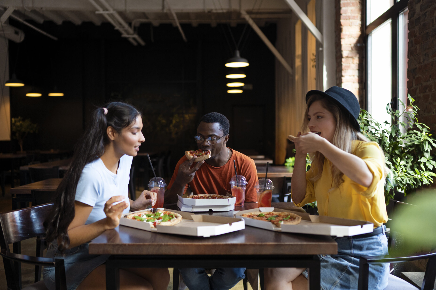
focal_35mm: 35
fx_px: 424
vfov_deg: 37.8
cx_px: 218
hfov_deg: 54.5
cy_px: 145
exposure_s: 1/500
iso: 800
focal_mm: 35
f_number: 1.8
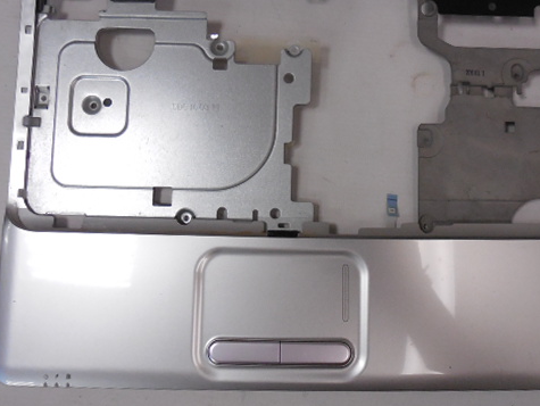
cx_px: 335
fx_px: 546
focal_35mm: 35
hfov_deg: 52.1
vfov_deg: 40.6
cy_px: 173
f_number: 3.5
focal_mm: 4.6
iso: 800
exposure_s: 1/160
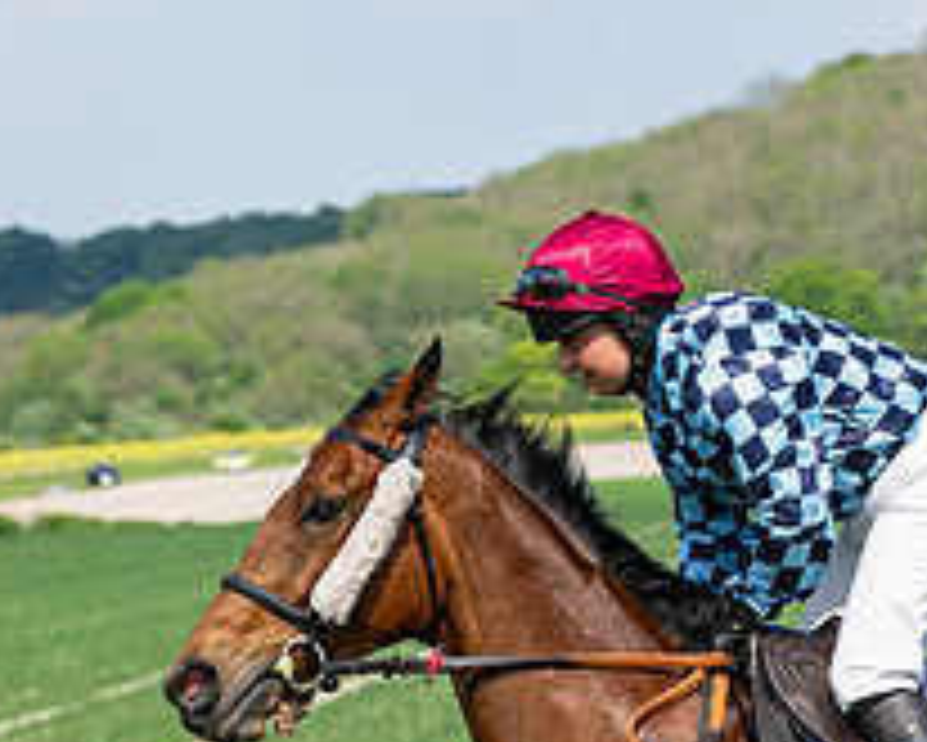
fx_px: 8619
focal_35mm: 314
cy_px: 922
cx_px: 704
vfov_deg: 4.9
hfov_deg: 6.2
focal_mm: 102
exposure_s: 1/1250
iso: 200
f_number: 5.6
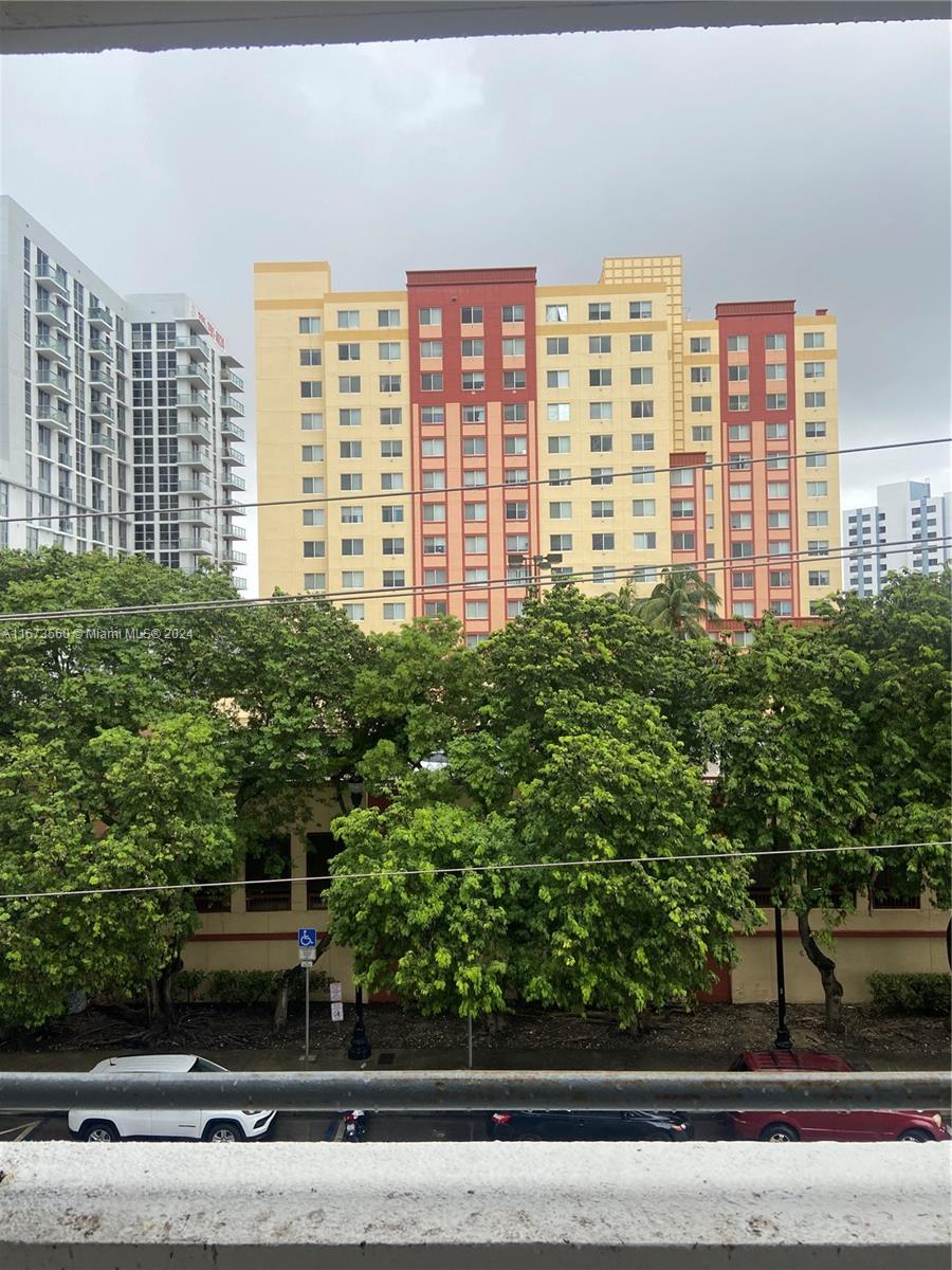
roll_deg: +1.0
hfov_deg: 53.1
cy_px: 635
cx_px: 476
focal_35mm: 26
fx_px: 953
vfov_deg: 67.3
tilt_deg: +2.2
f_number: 1.8
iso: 32
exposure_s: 1/565
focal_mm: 4.25
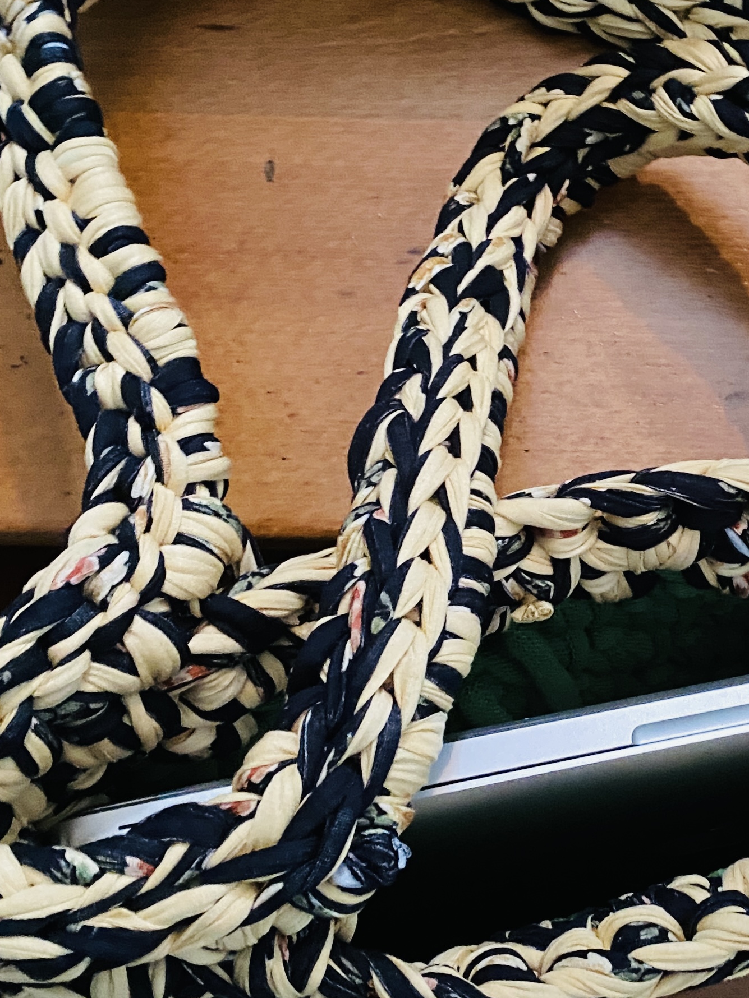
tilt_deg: -76.2
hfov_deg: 27.7
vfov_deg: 37.5
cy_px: 525
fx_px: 1471
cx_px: 649
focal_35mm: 51
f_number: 1.8
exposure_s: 1/25
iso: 800
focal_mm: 4.25
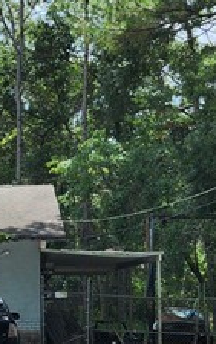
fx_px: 1043
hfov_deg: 11.0
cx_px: -170
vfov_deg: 18.7
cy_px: 232
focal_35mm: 111
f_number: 1.8
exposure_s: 1/1849
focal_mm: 5.54
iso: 25
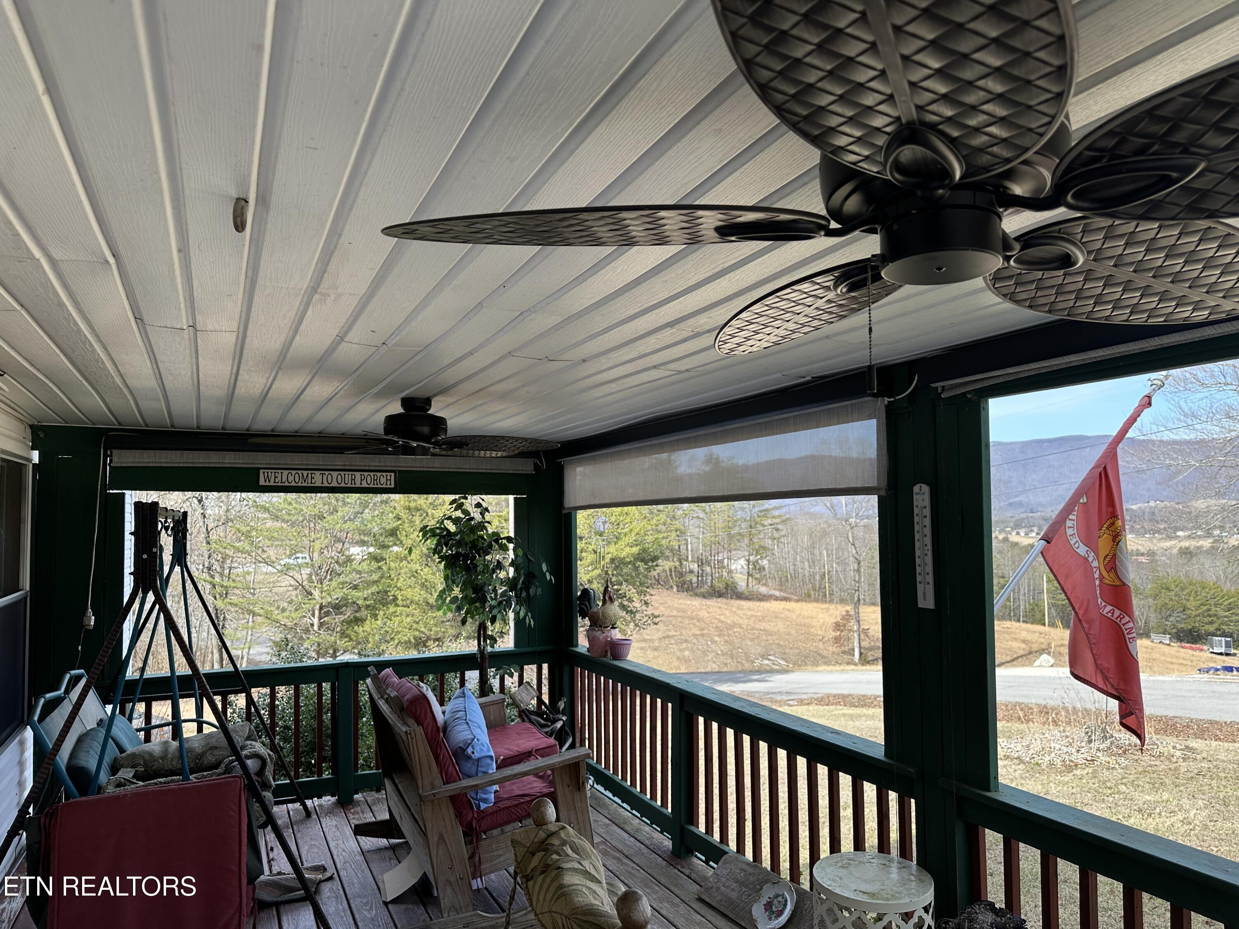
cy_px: 464
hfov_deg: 71.6
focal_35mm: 24
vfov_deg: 56.8
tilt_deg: +3.1
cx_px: 620
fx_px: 859
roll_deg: +1.4
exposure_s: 1/676
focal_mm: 6.86
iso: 80
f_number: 1.78
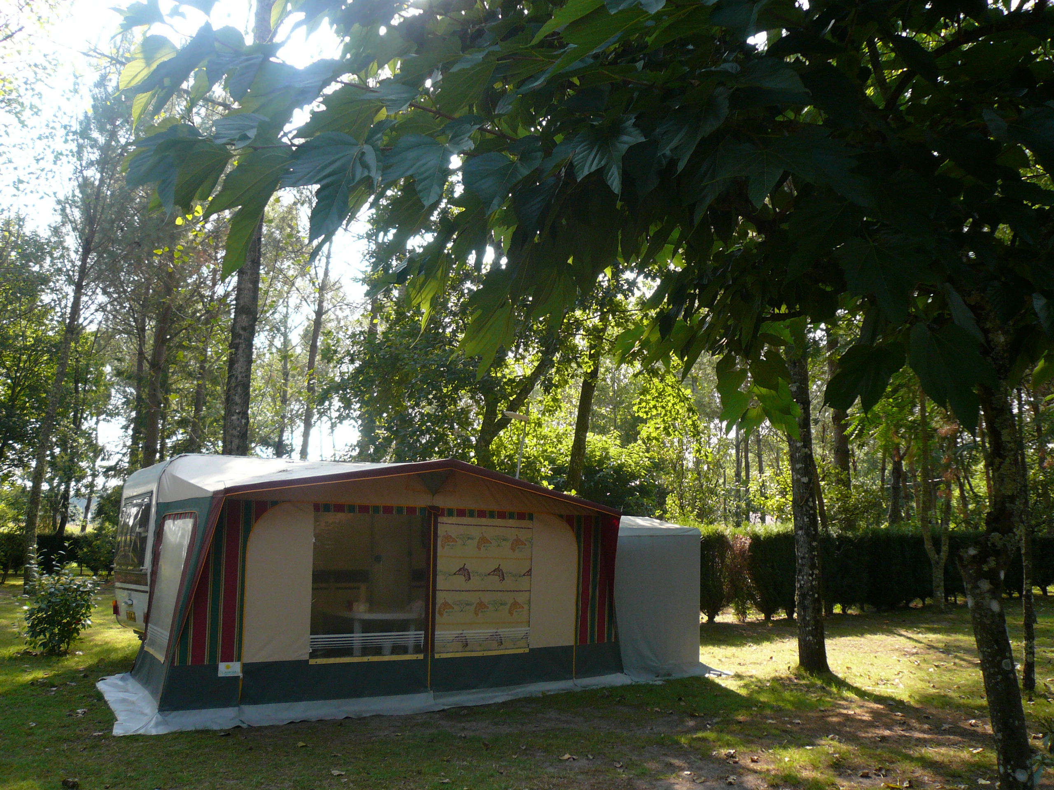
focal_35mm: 30
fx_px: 913
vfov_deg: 46.8
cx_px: 527
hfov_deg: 60.0
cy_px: 395
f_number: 2.8
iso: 100
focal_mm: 4.6
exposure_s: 1/200
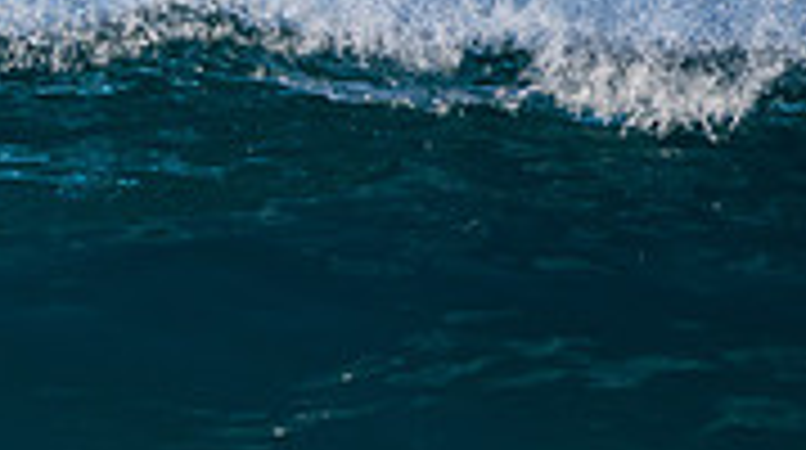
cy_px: 641
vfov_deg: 0.5
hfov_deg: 0.8
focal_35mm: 2553
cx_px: -410
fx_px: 54473
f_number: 5.6
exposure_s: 1/1250
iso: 400
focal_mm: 500
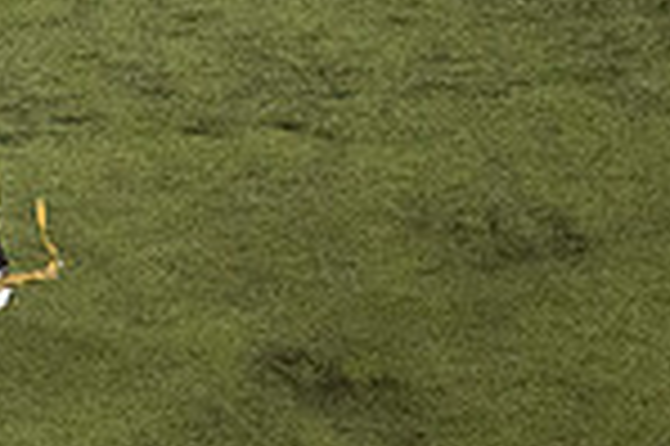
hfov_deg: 1.8
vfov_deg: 1.2
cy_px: 320
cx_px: -378
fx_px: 21714
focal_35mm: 1168
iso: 6400
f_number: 2.8
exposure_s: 1/2500
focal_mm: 300
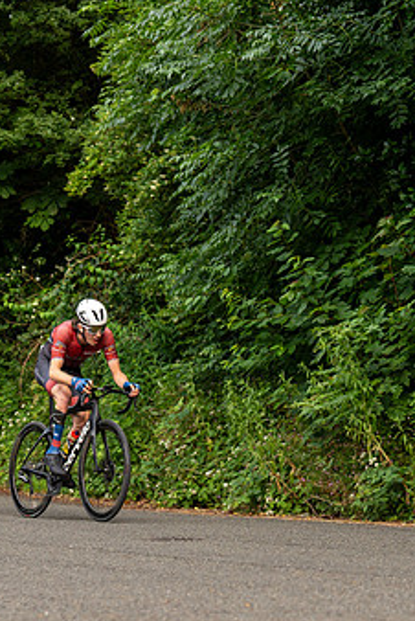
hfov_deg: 11.4
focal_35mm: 120
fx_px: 2071
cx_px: 66
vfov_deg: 17.0
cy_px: 348
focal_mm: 70
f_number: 3.5
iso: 400
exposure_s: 1/800
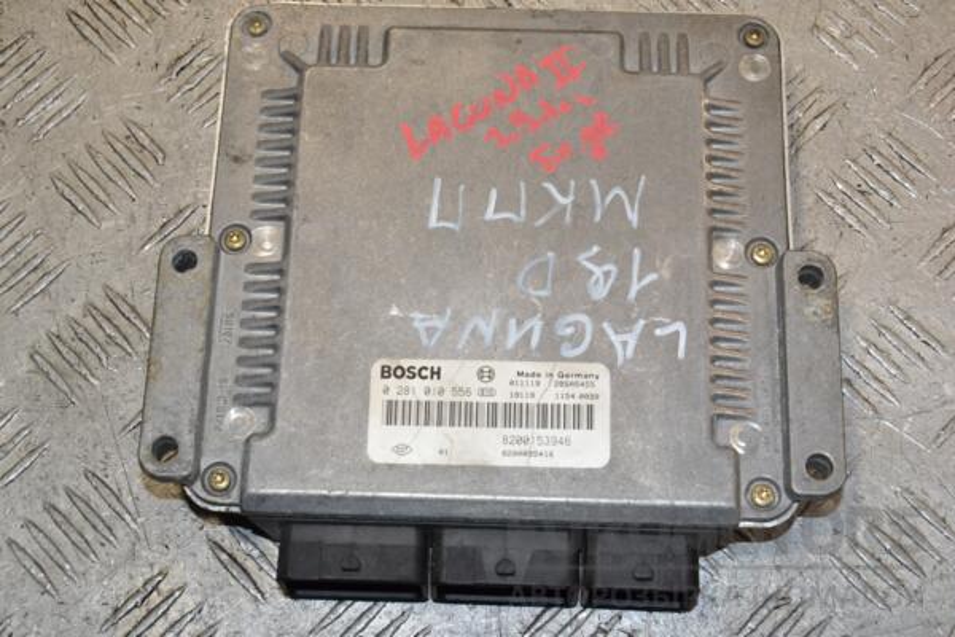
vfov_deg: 21.6
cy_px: 318
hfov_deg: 31.9
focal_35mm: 63
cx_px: 478
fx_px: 1671
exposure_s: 1/200
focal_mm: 42
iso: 800
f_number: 9
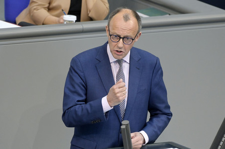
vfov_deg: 3.3
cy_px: 74
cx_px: 112
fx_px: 2561
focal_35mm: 410
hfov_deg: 5.0
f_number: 5.6
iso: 10000
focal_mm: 410
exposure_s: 1/400
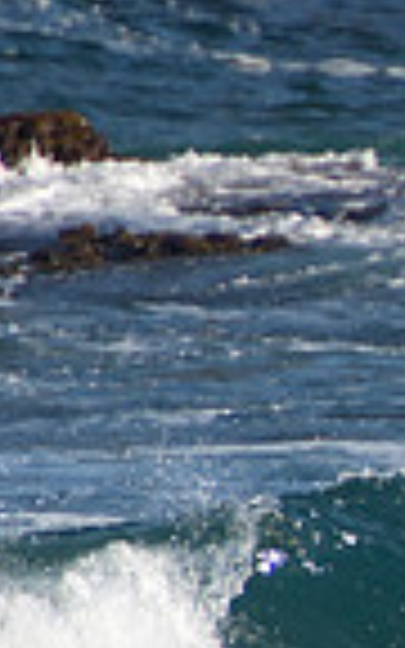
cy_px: 547
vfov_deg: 0.9
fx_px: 43391
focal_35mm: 2457
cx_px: 1030
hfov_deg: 0.5
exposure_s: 1/1000
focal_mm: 400
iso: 320
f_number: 5.6
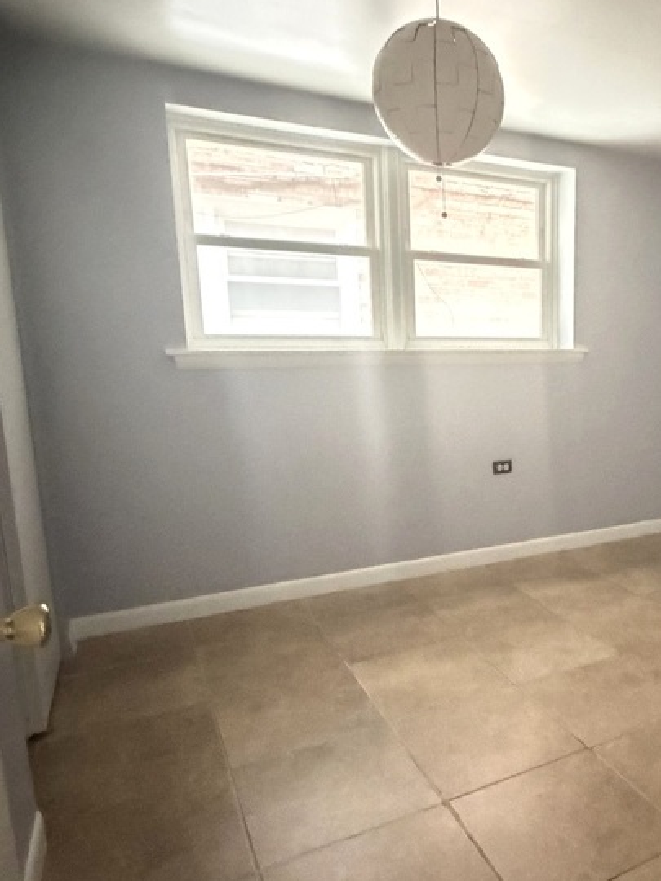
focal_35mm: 28
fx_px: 713
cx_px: 583
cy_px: 478
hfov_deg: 45.5
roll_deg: -0.3
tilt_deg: -11.5
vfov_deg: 63.3
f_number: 2.2
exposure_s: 1/28
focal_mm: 2.22
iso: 3200
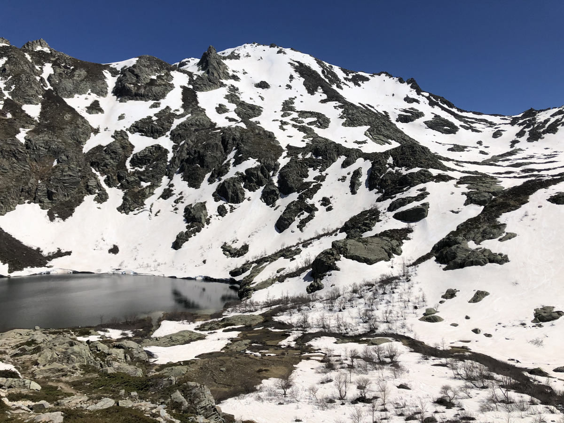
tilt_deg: -0.2
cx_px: 282
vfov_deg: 49.7
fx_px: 456
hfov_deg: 63.4
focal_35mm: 28
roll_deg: -0.4
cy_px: 212
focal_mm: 4
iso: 20
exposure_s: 1/6024
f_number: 1.8
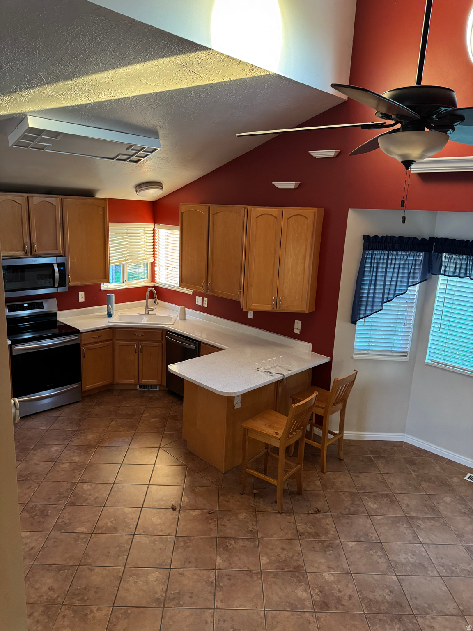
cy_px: 316
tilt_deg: -13.9
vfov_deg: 71.6
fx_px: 437
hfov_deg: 56.8
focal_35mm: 24
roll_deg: -2.0
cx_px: 236
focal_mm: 6.76
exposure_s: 1/60
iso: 500
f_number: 1.78
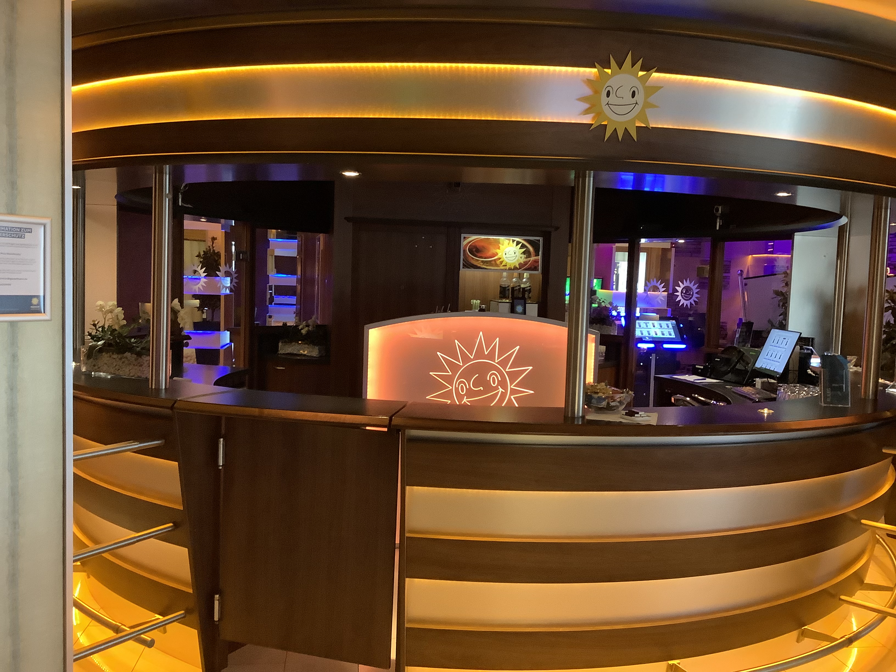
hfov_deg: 58.4
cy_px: 336
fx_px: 802
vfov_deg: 45.4
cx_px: 448
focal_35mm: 31
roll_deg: -1.5
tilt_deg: -4.8
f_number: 2.4
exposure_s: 1/25
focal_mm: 3.3
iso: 500
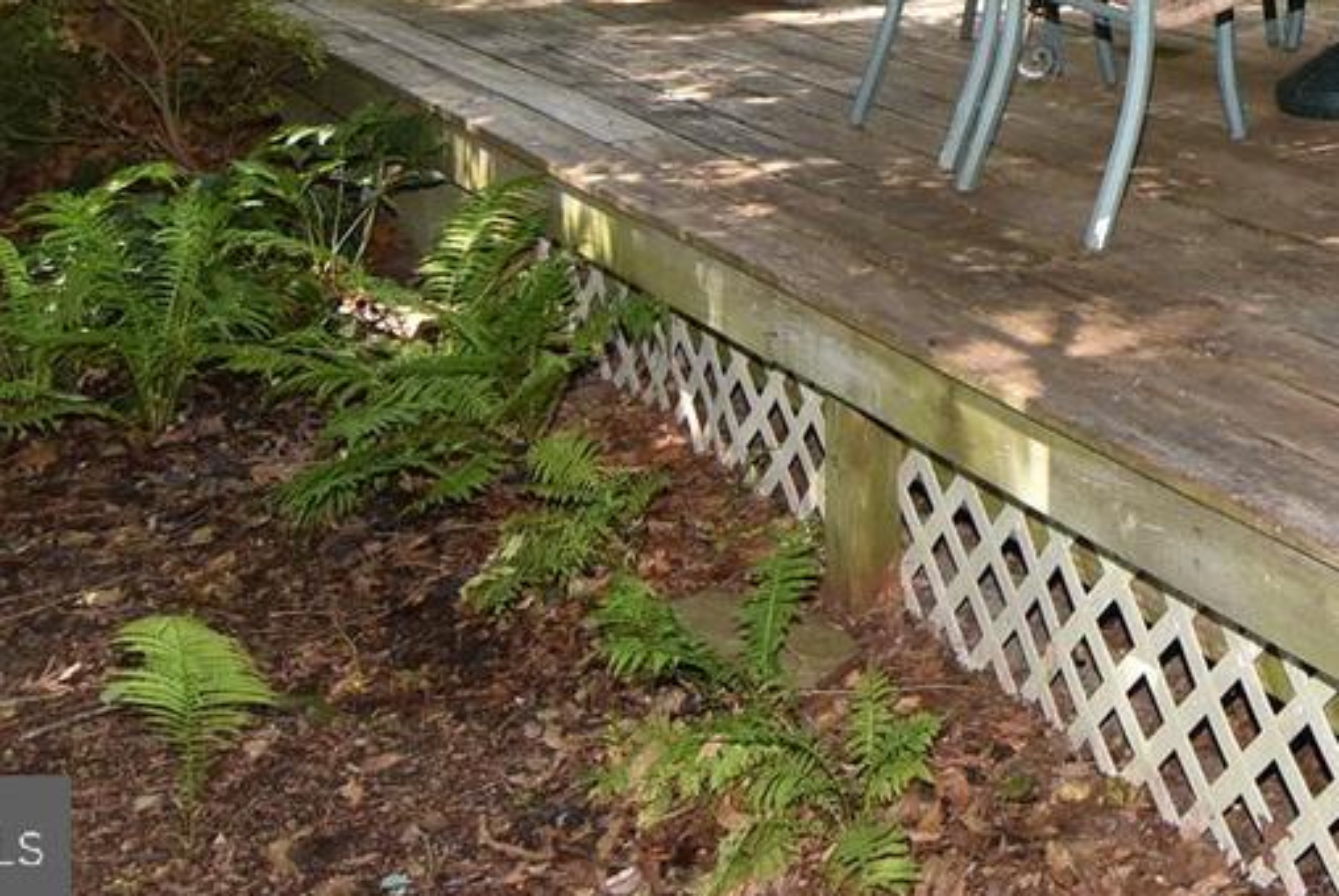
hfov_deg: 32.8
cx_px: 1558
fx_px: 1899
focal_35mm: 51
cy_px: -358
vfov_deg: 22.8
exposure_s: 1/200
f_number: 9
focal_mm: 12
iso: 800
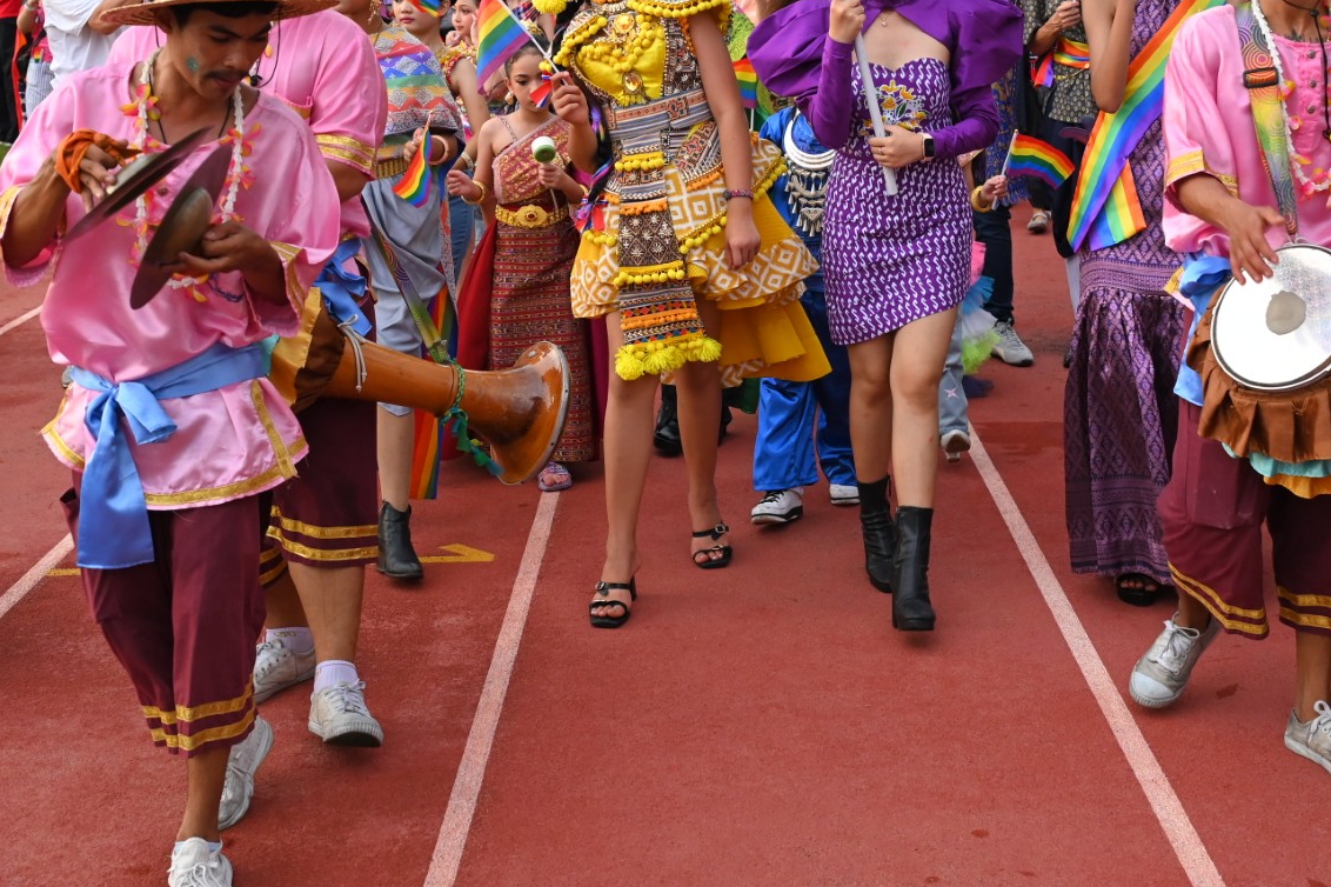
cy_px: 156
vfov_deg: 24.6
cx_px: 811
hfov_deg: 36.8
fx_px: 1991
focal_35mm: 54
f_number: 4.5
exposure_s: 1/250
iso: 1000
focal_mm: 30.5
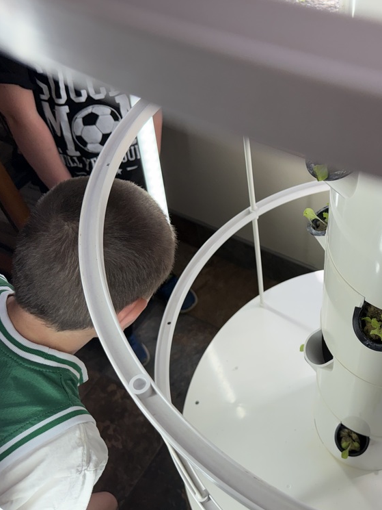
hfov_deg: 41.3
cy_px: 262
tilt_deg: -51.7
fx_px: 485
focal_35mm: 33
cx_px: 300
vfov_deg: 55.3
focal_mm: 6.76
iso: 100
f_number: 1.78
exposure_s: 1/1250
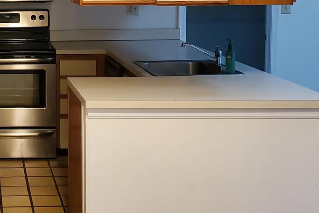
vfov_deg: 18.4
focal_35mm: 73
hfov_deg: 26.2
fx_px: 647
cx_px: -3
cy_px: 22
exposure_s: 1/40
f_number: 1.5
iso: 250
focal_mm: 4.3
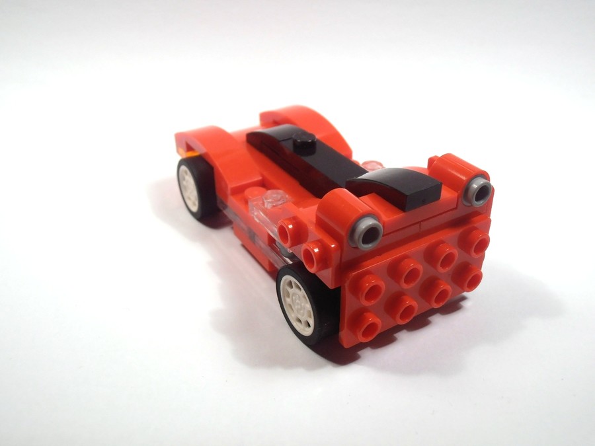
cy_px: 223
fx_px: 636
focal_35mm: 37
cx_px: 298
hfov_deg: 50.1
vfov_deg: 38.7
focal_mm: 6.61
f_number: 3.9
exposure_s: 1/60
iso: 80
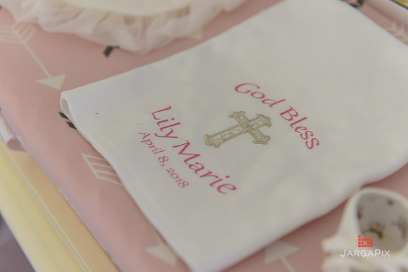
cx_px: 204
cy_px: 136
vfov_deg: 23.4
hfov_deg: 34.5
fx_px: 657
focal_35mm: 58
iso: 1600
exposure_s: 1/125
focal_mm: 58
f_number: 3.2
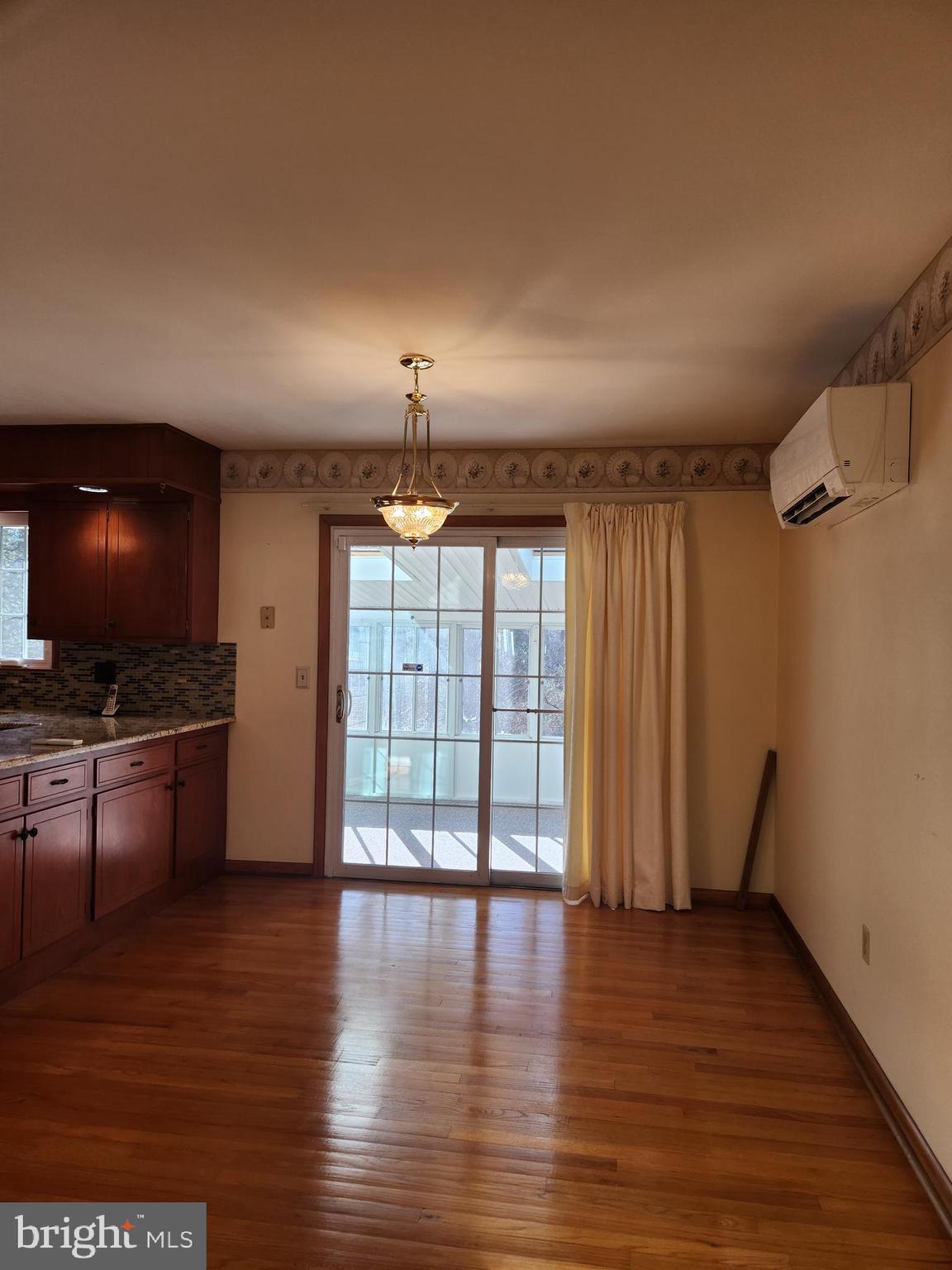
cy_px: 635
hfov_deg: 58.9
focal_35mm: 23
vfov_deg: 73.9
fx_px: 843
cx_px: 476
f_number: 1.8
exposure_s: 1/180
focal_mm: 5.4
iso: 80
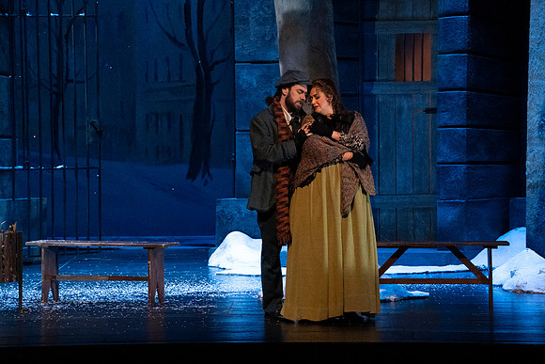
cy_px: 182
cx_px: 272
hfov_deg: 10.3
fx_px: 3028
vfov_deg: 6.9
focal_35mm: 200
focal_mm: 200
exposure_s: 1/320
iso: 20000
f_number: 11
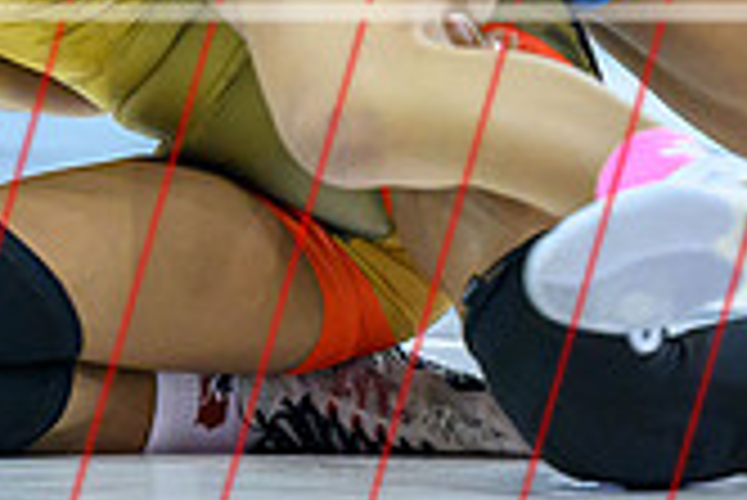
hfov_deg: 3.1
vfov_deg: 2.1
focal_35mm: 663
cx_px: 60
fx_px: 13769
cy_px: -271
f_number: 2.8
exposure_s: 1/800
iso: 3200
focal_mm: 125
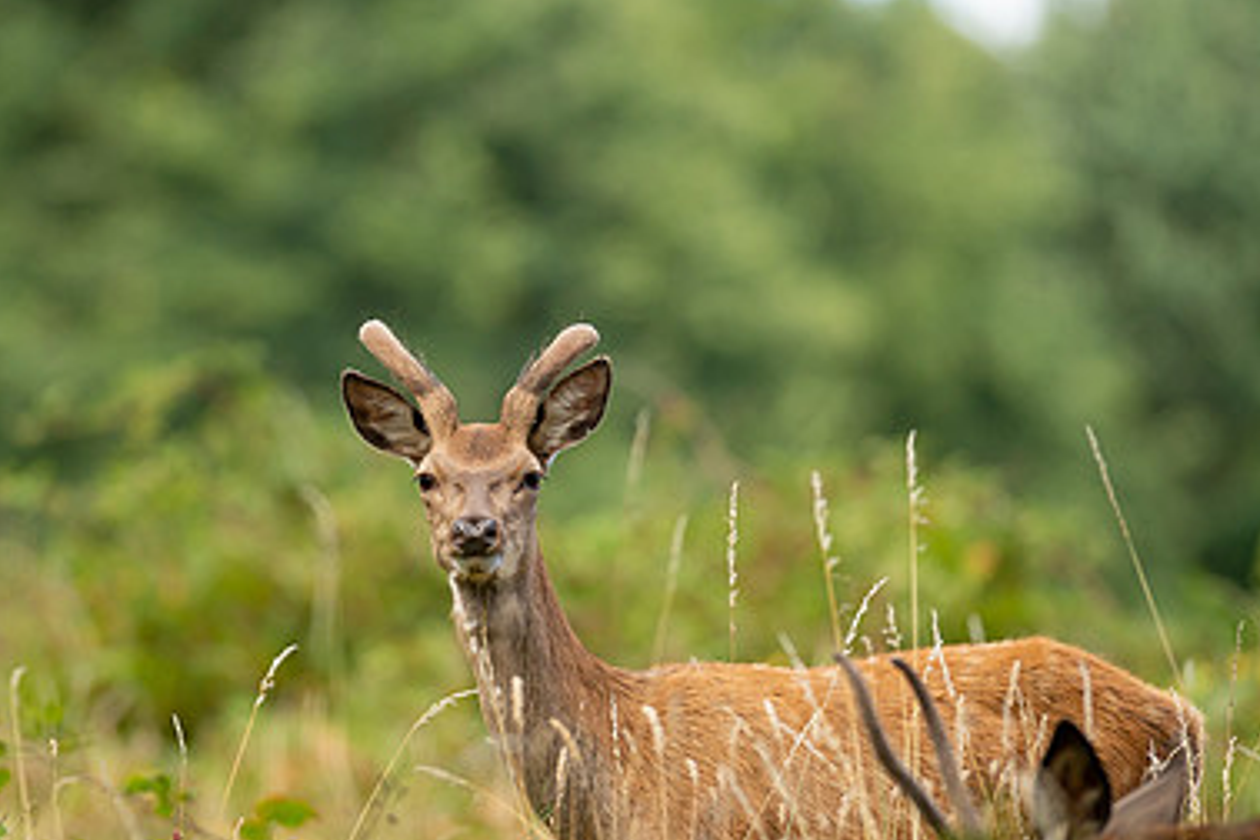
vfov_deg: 3.0
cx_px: 497
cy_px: 523
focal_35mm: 460
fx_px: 16099
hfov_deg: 4.5
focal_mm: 300
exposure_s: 1/2000
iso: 320
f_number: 2.8
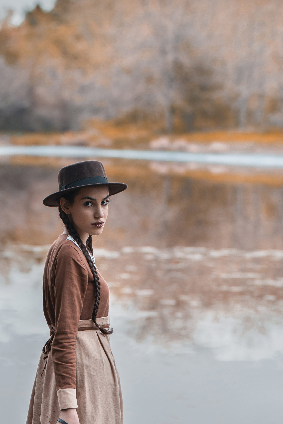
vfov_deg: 12.6
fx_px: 1920
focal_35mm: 163
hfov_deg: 8.4
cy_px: 274
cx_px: 136
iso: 160
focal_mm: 85
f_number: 2.8
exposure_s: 1/500
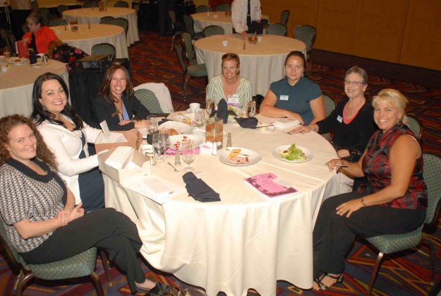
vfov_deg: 35.2
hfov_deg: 50.6
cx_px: 202
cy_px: 158
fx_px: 466
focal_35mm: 38
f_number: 4.5
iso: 160
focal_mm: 22
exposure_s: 1/60
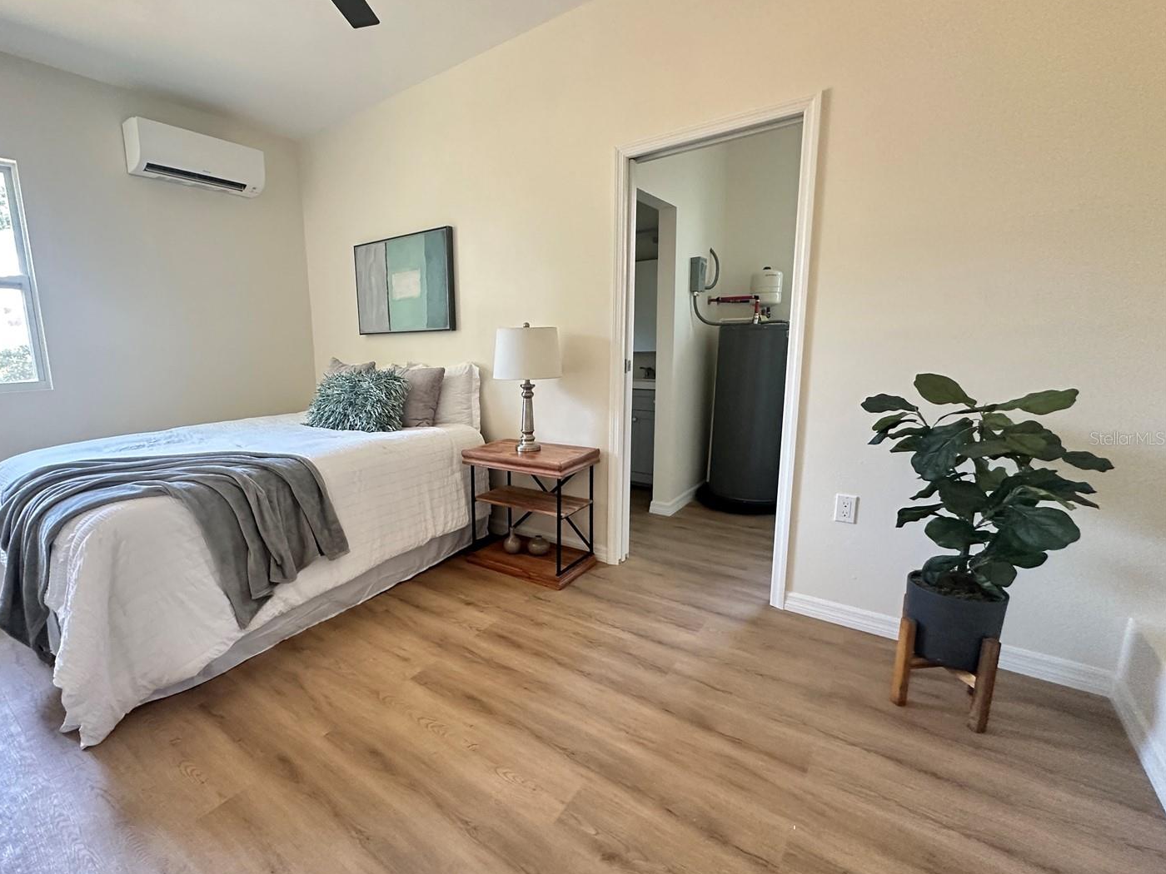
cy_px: 438
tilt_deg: -9.8
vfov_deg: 78.1
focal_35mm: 16
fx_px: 539
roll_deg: +0.3
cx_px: 502
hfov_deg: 93.9
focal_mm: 2.22
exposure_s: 1/60
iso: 400
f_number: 2.2
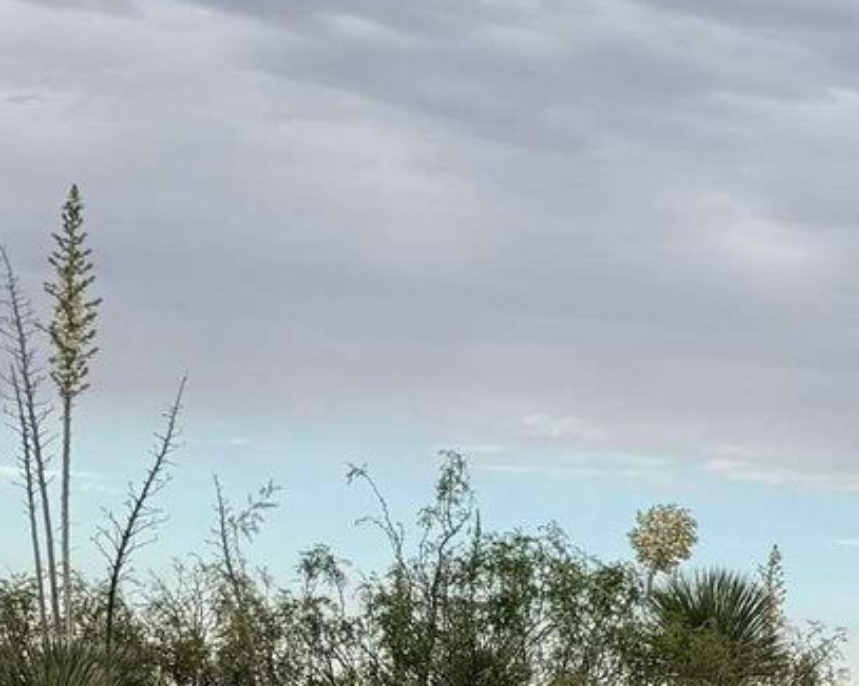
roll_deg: -2.3
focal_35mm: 118
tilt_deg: -2.6
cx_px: 2115
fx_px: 2998
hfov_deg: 12.5
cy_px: 821
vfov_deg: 12.7
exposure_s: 1/3021
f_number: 1.78
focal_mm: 6.76
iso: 80
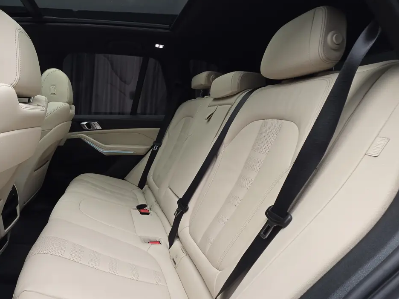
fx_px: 231
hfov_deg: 77.2
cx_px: 113
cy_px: 158
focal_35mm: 20
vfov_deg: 65.9
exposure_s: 1/61
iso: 160
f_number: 2.2
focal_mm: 2.2
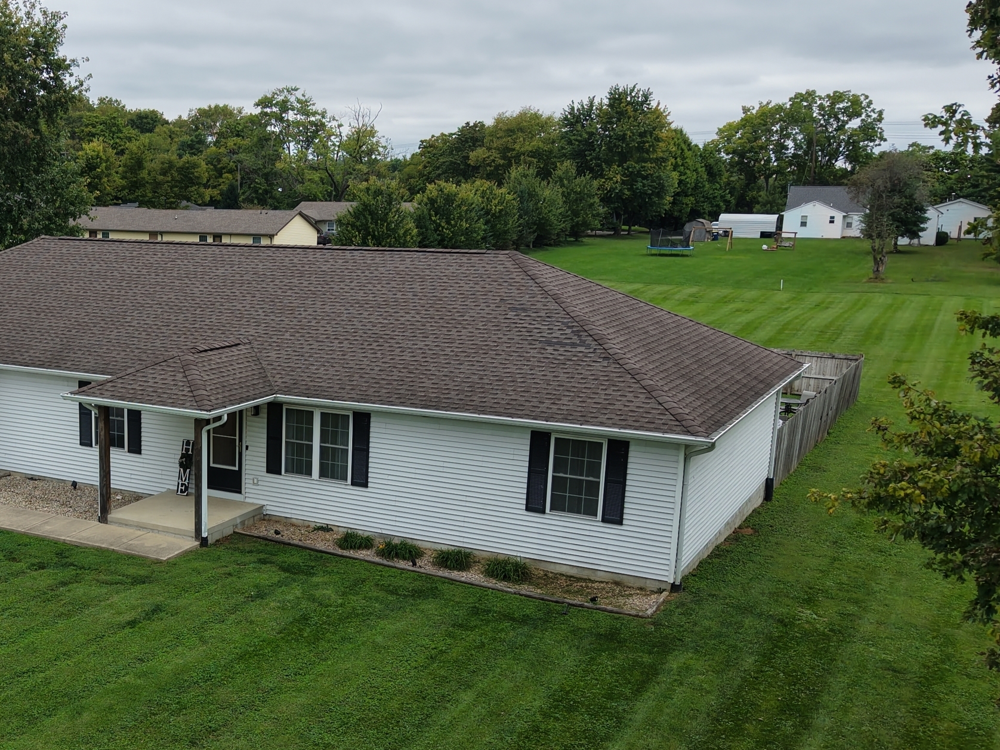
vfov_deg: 32.7
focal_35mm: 44
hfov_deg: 41.4
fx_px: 1271
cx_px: 222
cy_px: 477
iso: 100
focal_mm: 8.67
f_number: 1.8
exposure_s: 1/160
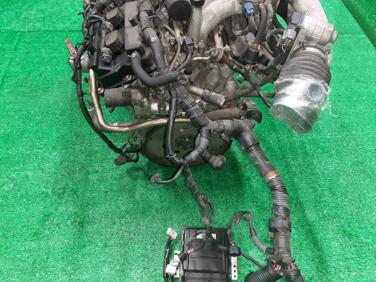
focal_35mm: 26
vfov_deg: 53.1
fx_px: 282
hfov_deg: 67.3
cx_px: 188
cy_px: 141
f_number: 1.7
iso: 236
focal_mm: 3.93
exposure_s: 1/50
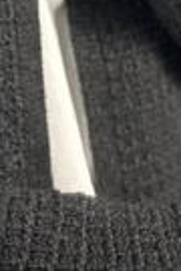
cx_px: -30
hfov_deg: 8.9
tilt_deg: -37.1
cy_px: 63
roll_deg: +4.9
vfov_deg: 13.4
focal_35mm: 153
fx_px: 1154
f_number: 1.78
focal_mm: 6.86
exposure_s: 1/50
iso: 125
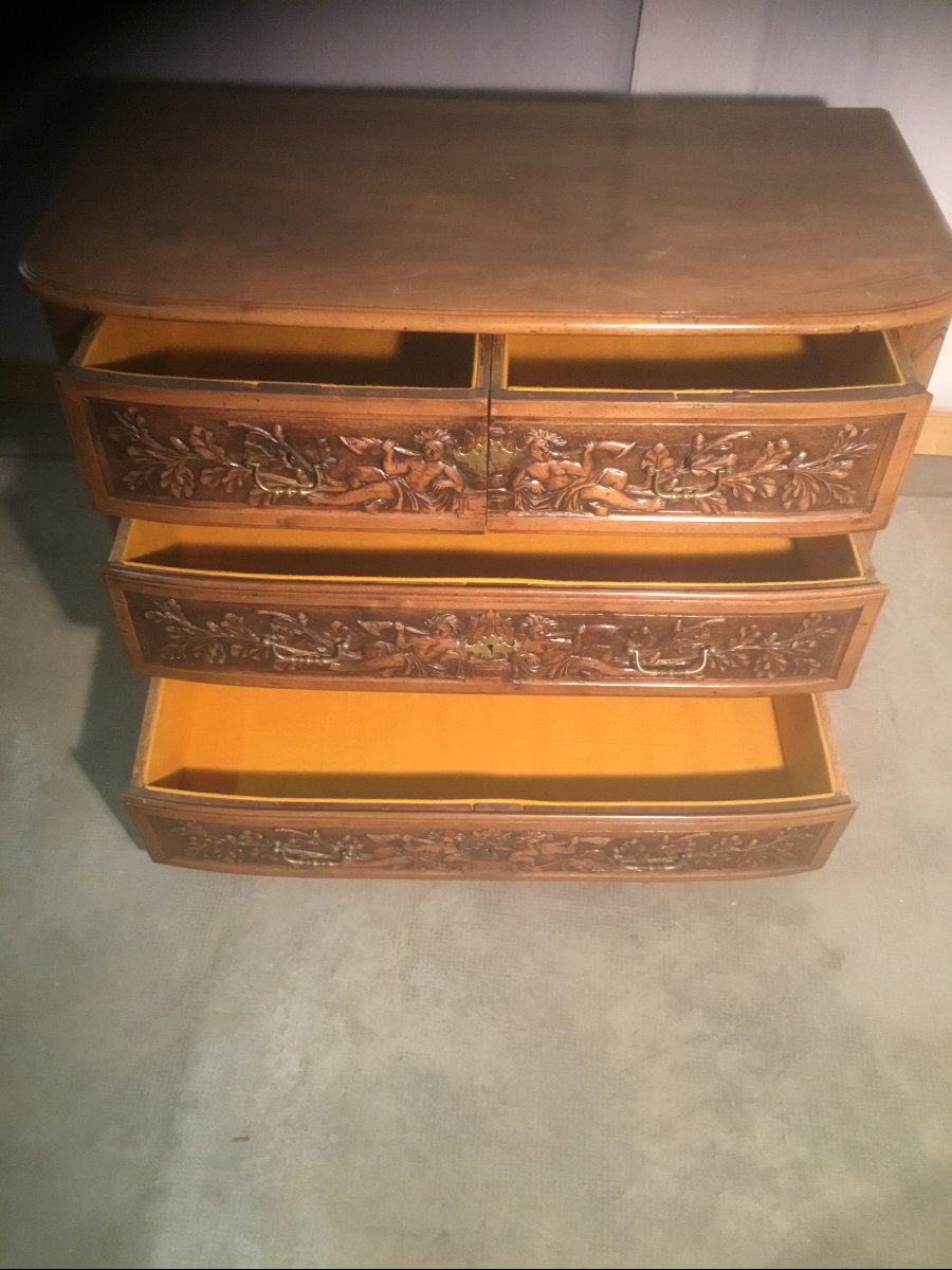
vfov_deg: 58.4
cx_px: 476
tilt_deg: -45.5
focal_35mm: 31
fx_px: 1137
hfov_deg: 45.4
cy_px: 635
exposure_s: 1/20
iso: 200
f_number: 2.4
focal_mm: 3.3
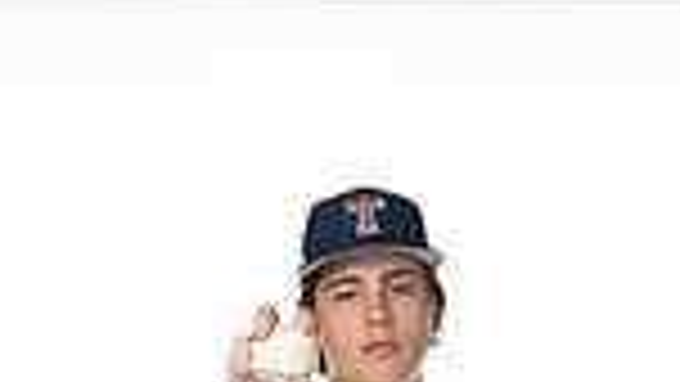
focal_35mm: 159
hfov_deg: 13.5
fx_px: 2867
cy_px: 917
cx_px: 383
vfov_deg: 7.2
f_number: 6.3
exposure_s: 1/250
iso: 400
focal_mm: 51
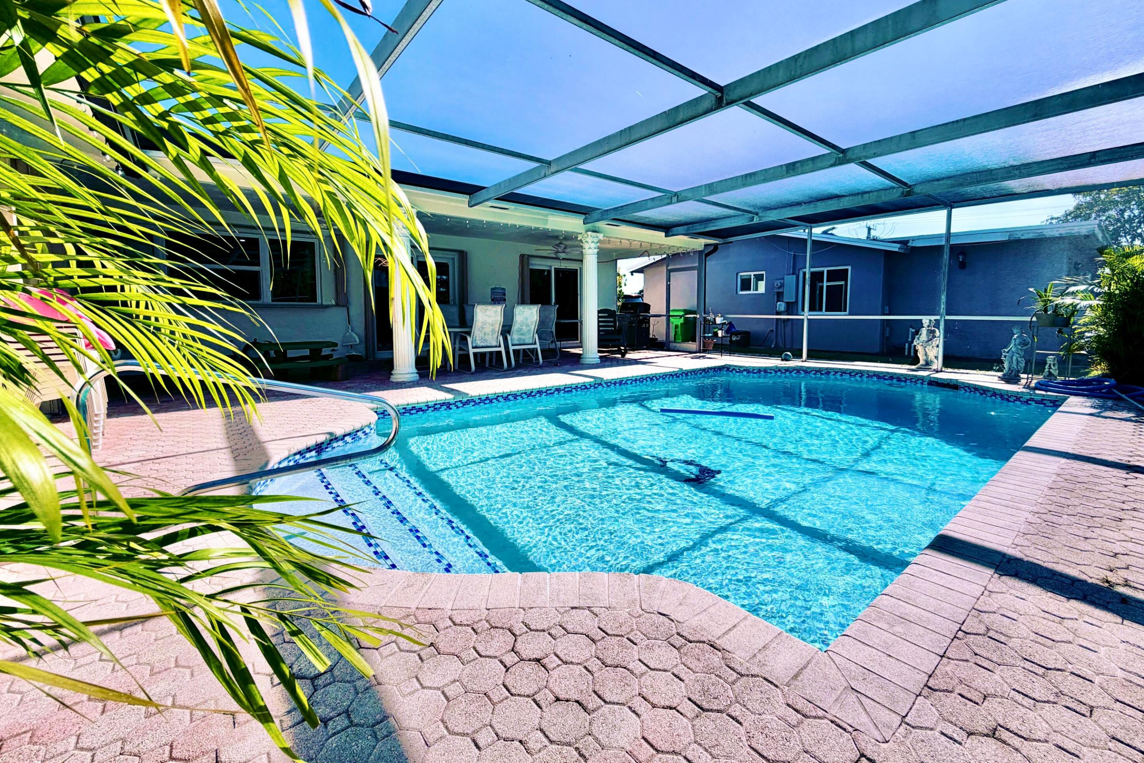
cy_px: 349
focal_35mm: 15
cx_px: 574
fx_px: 477
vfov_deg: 77.2
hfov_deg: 100.4
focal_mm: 2.22
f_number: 2.2
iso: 25
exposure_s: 1/770
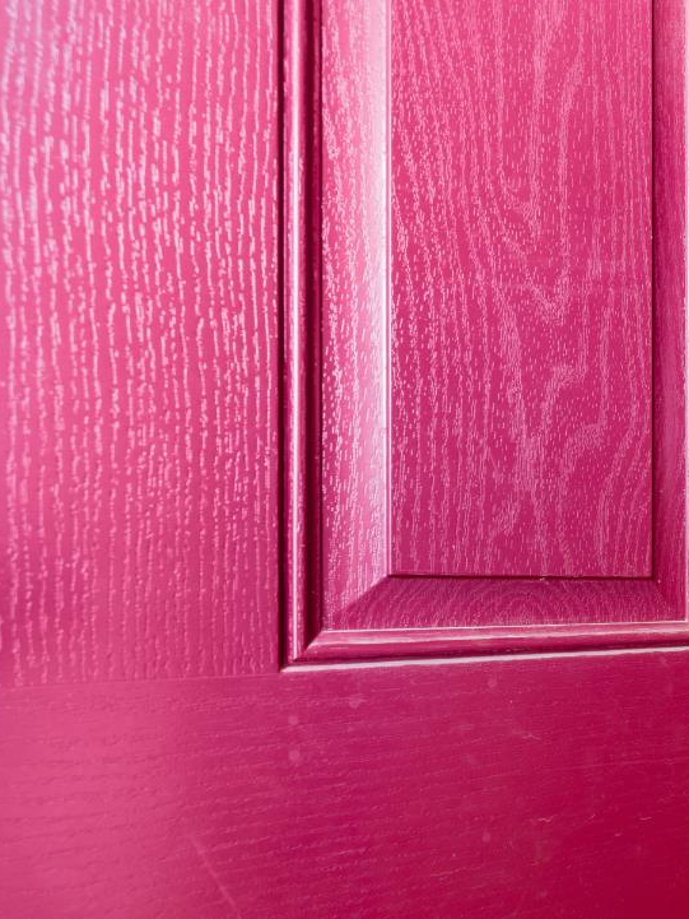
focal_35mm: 32
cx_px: 897
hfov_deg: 32.8
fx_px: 849
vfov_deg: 55.6
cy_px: 617
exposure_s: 1.6
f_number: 6.3
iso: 125
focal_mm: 16
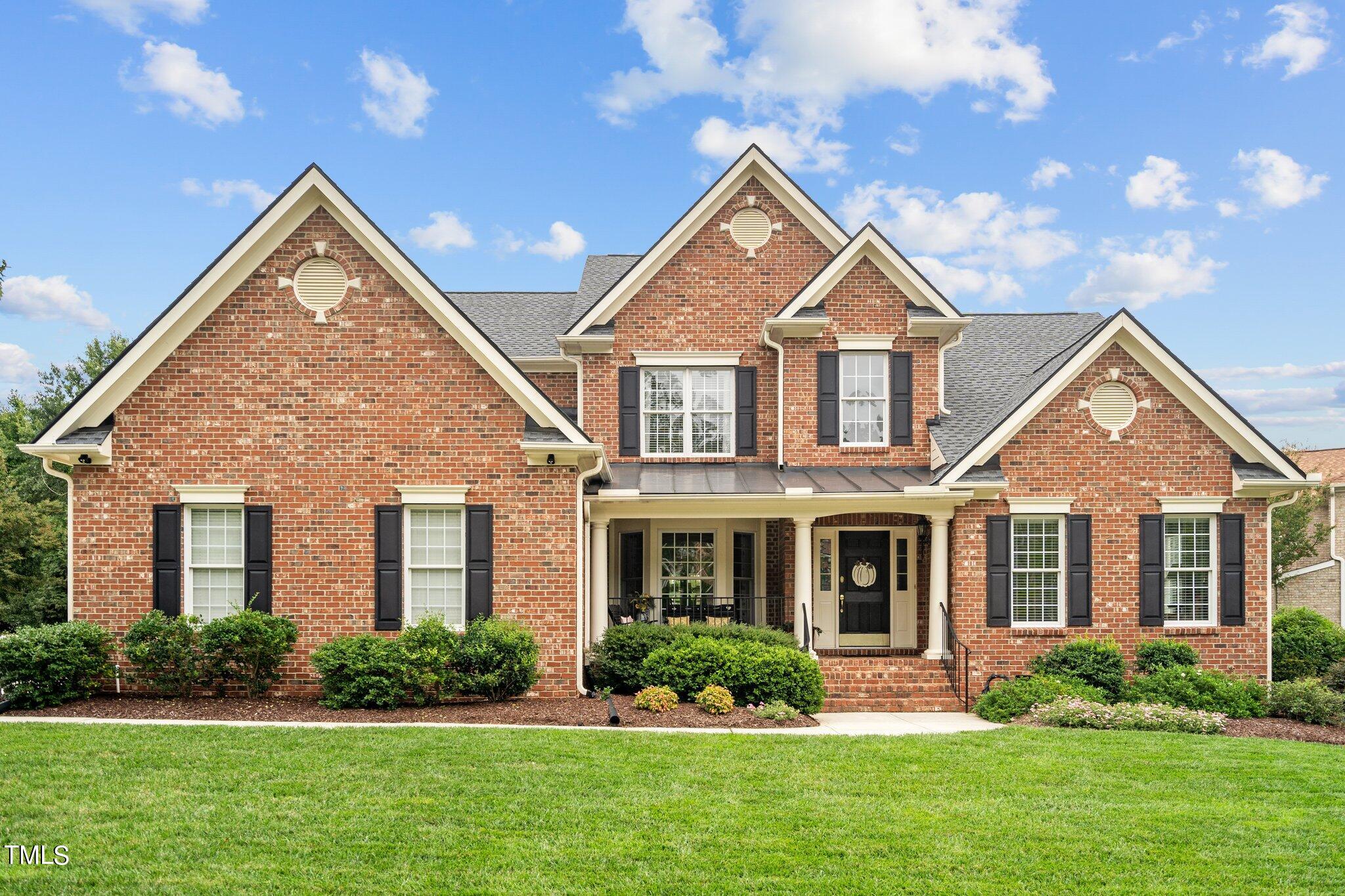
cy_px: 448
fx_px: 1083
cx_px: 672
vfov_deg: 45.0
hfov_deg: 63.7
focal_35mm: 29
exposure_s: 1/80
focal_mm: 29
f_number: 4.5
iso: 100
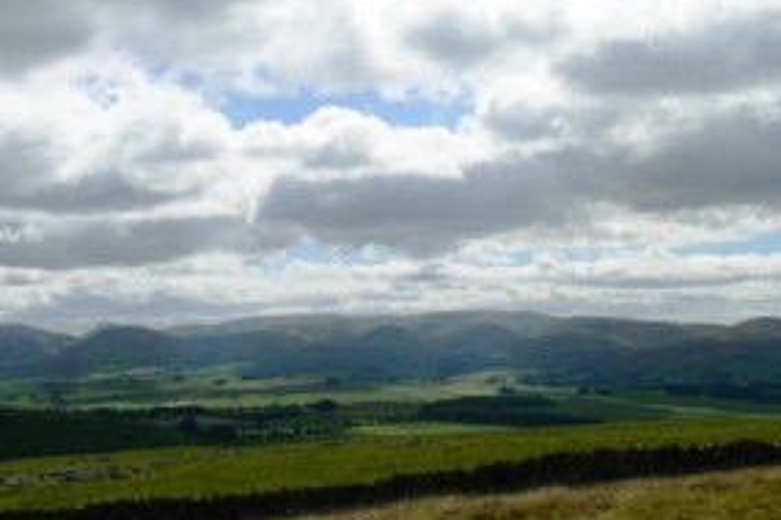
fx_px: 1236
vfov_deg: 23.6
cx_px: 528
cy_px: 360
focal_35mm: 57
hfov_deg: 34.7
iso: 80
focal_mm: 6
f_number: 8
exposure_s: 1/800
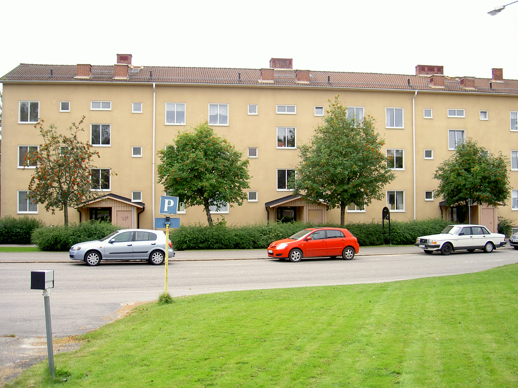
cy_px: 194
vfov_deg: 36.8
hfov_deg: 47.9
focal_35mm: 39
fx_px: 584
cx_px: 259
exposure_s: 1/200
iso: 100
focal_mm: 8
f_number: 2.8
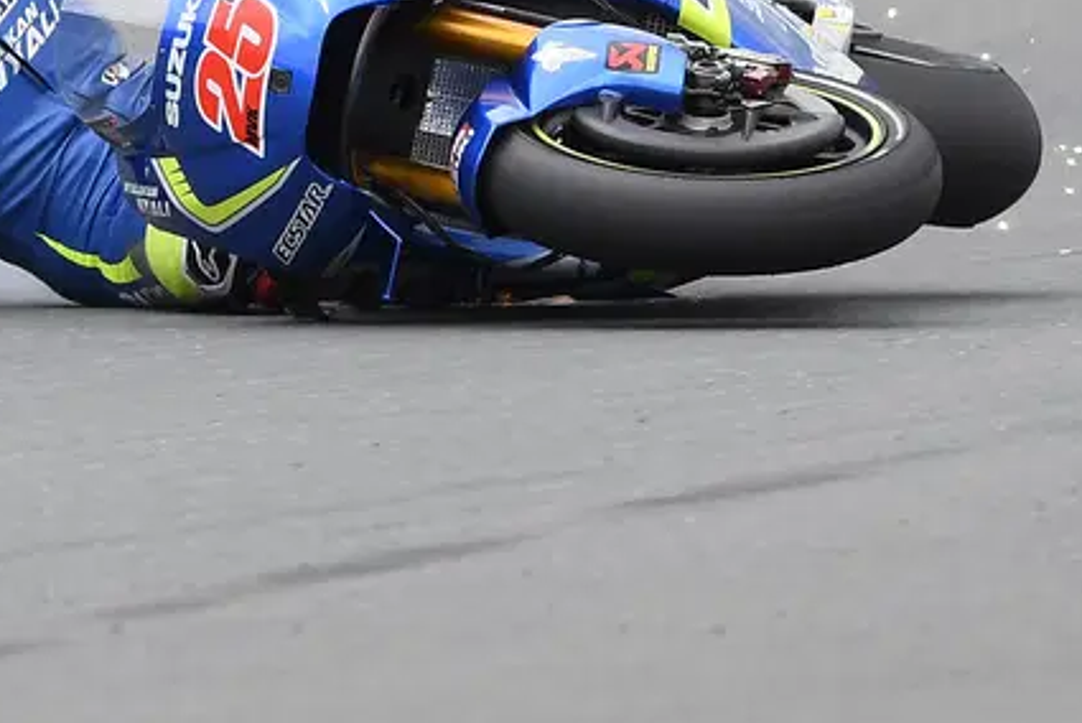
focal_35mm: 3386
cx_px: 64
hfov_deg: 0.6
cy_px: 43
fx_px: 101834
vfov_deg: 0.4
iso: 320
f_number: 4.5
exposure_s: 1/1000
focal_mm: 600
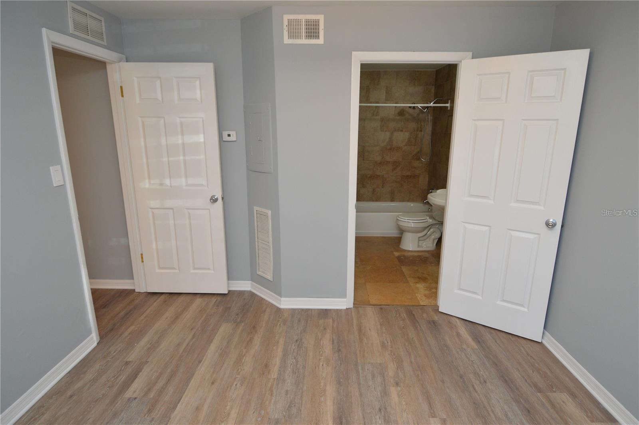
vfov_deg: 67.3
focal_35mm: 18
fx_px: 319
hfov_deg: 90.1
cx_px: 320
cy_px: 212
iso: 640
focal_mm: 12
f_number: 4
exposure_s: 1/60
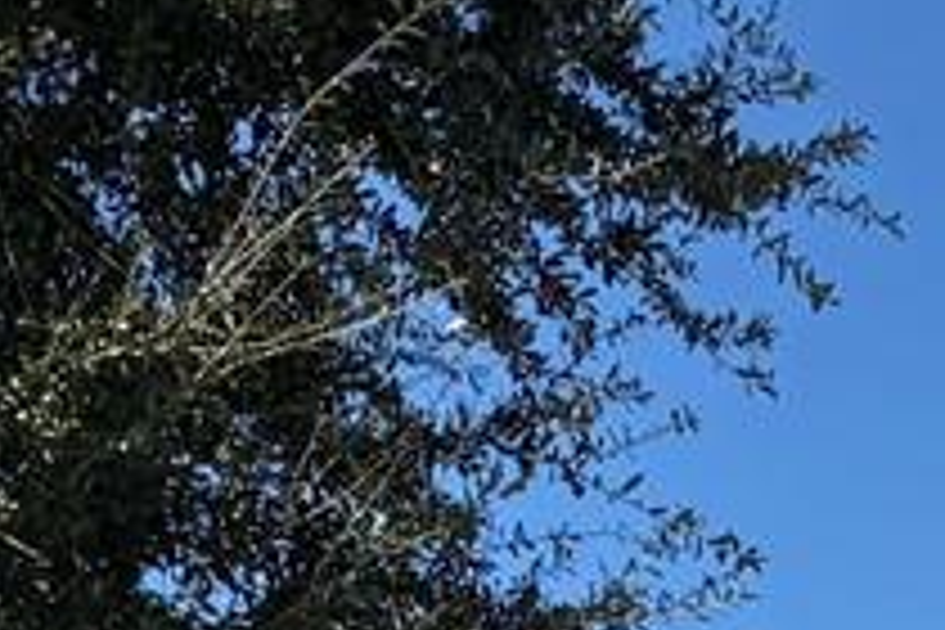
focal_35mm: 206
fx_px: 5407
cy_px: 1724
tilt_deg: +4.3
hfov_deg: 9.4
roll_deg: +1.0
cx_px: 1890
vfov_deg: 6.2
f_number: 1.6
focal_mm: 5.96
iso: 50
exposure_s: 1/3448
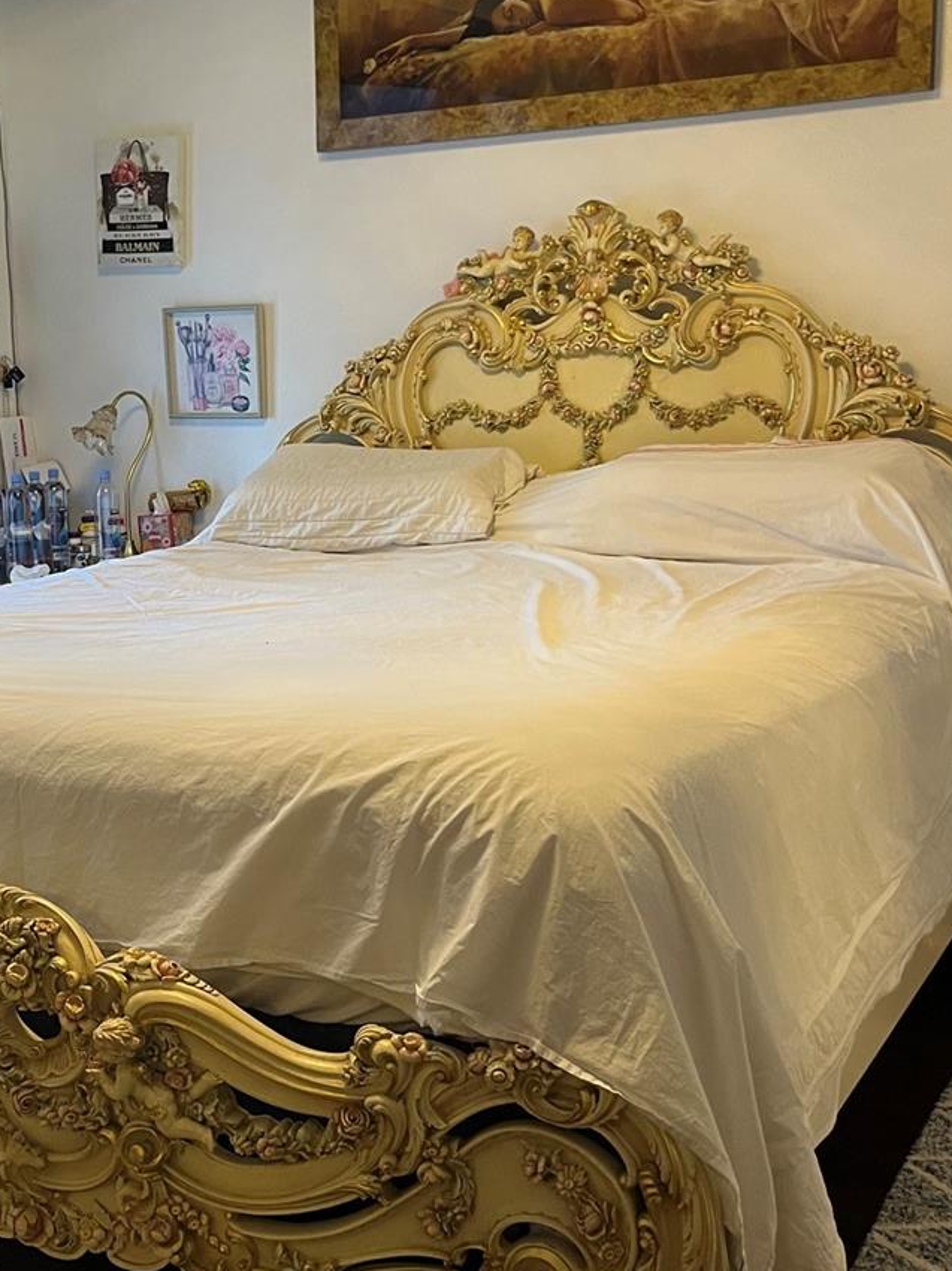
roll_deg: +3.6
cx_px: 133
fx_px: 1724
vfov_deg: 40.3
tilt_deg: -8.0
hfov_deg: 29.8
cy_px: 541
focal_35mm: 47
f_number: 1.6
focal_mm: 5.1
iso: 125
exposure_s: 1/60
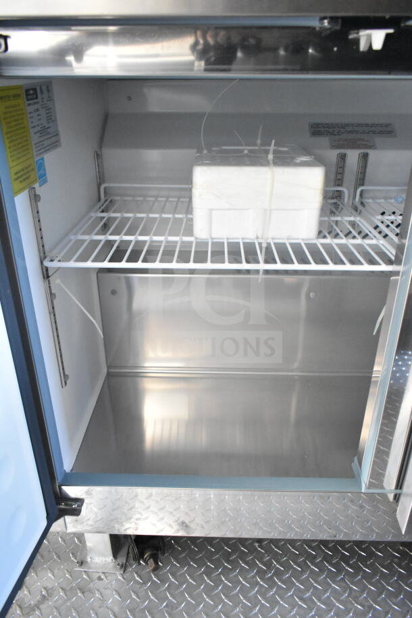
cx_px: 206
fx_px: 463
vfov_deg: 67.4
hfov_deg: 48.0
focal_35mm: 27
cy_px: 309
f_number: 3.5
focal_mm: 18
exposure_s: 1/30
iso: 7200
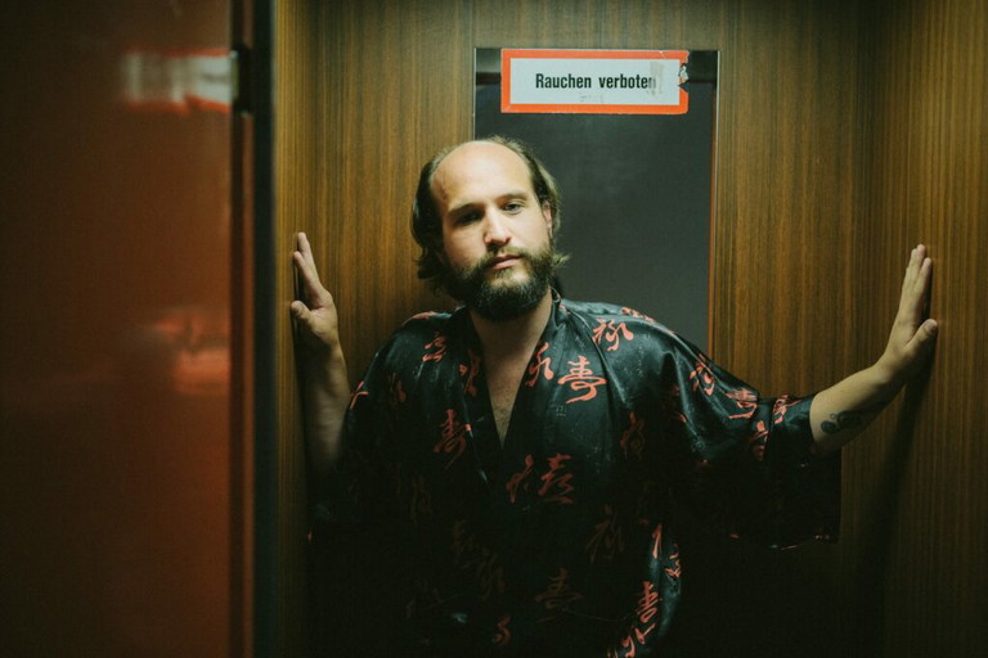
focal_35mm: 53
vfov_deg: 25.5
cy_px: 329
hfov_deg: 37.5
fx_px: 1454
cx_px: 494
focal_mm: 35
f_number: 2
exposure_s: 1/60
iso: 1000
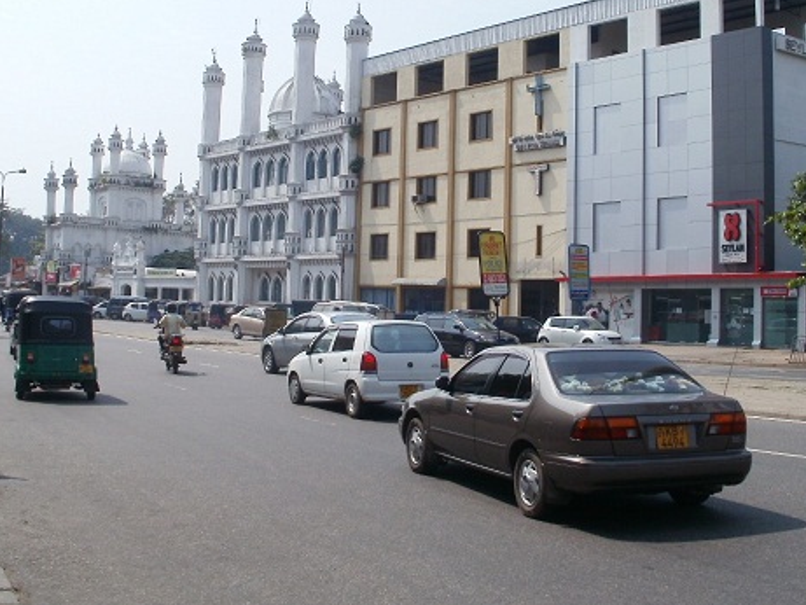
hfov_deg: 38.2
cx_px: 388
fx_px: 1165
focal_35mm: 50
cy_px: 212
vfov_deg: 29.0
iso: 100
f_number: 5.6
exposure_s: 1/640
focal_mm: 6.3
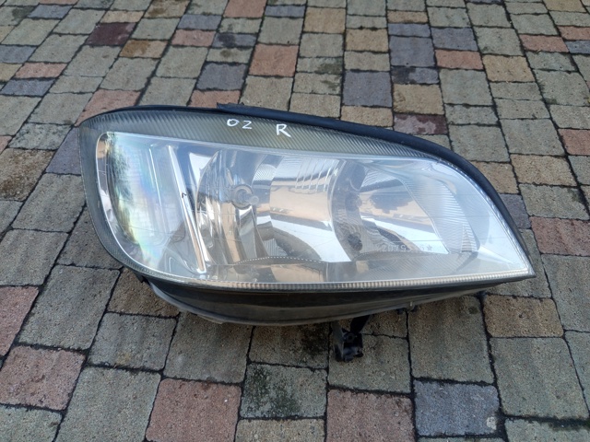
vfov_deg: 56.8
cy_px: 221
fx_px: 409
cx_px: 295
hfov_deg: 71.6
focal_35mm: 24
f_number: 1.7
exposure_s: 1/50
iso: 193
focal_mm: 5.24
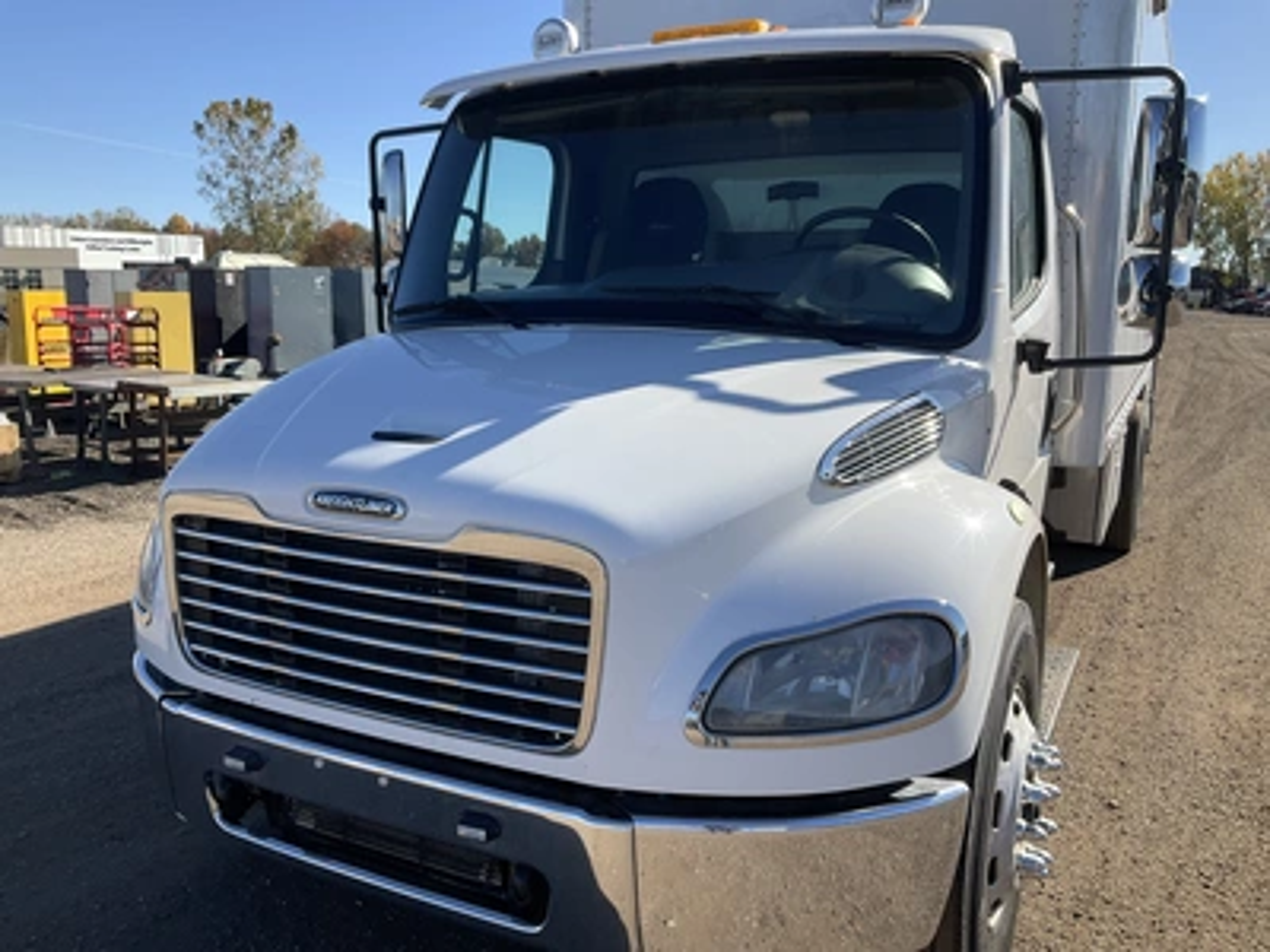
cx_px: 635
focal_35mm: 29
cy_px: 476
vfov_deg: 48.2
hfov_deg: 61.7
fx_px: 1064
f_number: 1.8
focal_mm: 3
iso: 25
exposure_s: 1/1195
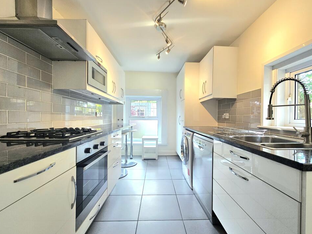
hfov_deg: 102.0
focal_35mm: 14
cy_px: 122
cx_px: 160
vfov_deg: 85.6
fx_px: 126
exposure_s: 1/60.2
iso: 80
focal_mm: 2.2
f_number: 2.2
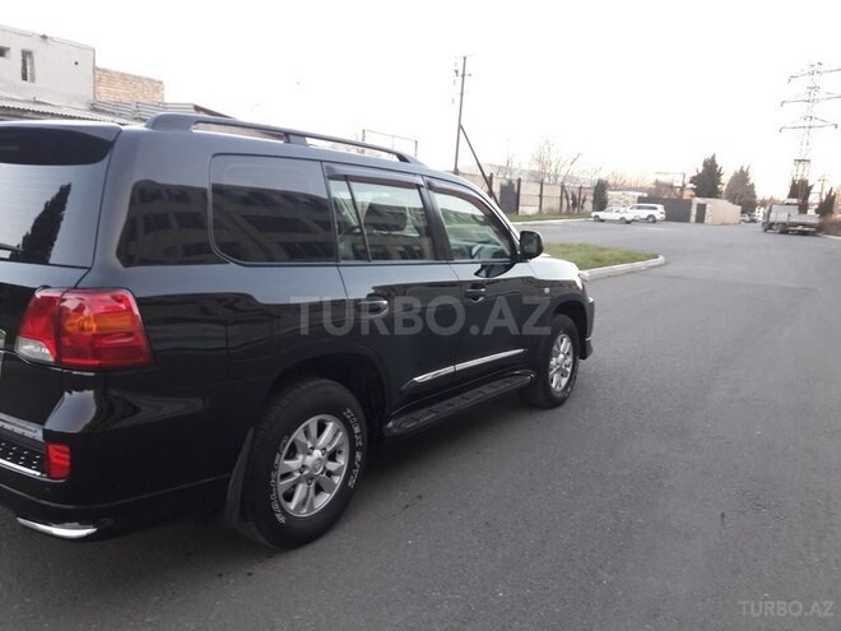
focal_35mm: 28
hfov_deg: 63.4
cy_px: 316
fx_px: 680
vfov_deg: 49.7
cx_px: 420
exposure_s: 1/100
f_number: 1.9
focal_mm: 3.7
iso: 64
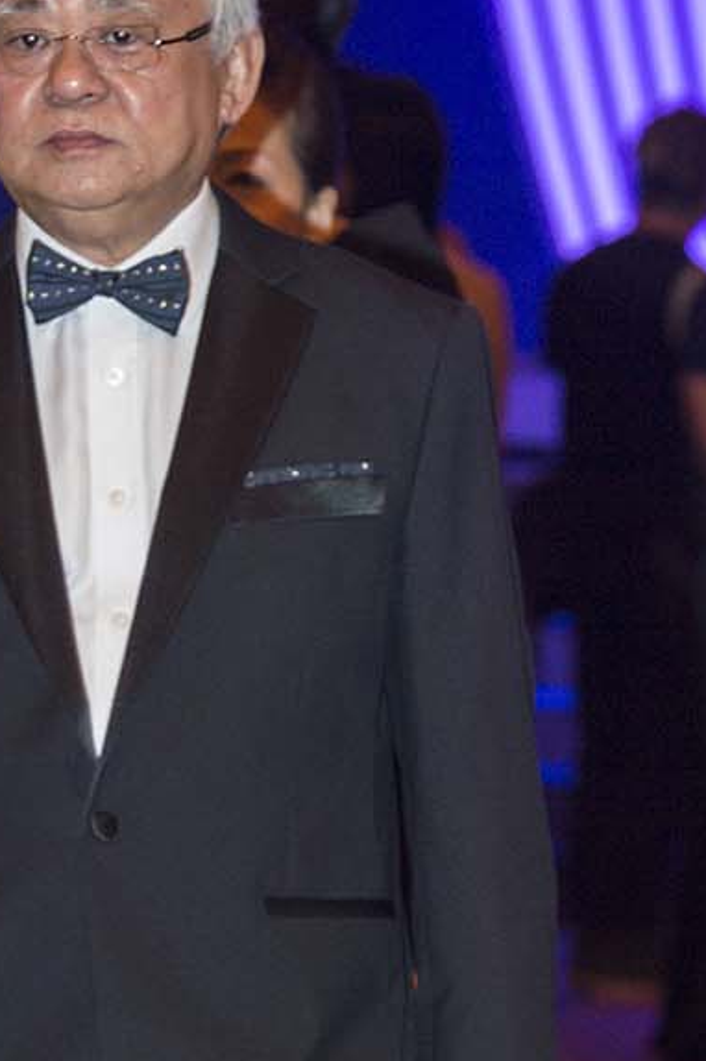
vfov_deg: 4.8
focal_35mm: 427
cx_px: 63
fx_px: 12575
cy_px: 1020
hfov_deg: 3.2
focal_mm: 170
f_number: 9
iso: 400
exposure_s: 1/60
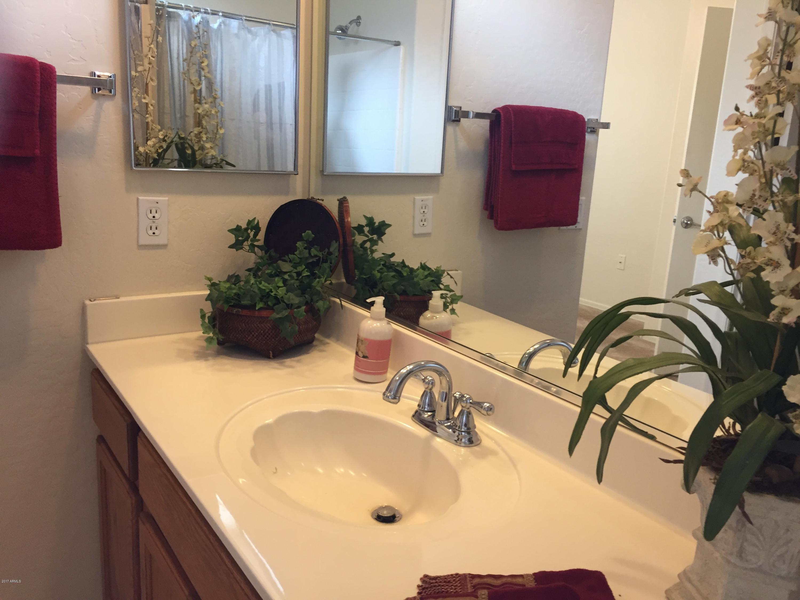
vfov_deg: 48.2
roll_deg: -5.5
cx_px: 400
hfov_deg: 61.7
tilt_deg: -13.3
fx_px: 670
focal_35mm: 29
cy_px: 300
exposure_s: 1/30
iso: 100
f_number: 2.2
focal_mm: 4.15
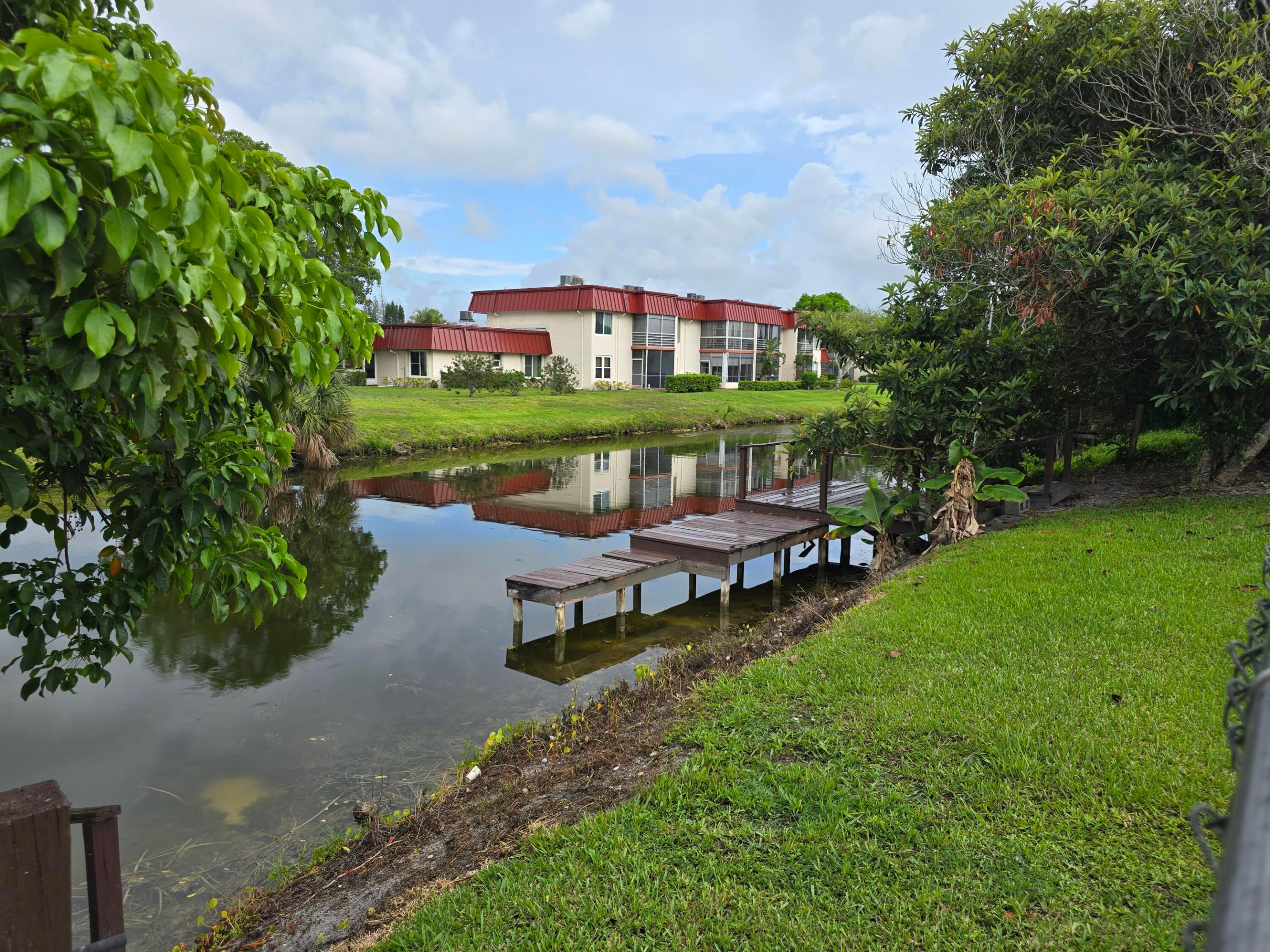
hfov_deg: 73.9
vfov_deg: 58.9
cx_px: 635
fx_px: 844
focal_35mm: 23
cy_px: 476
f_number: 1.7
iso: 12
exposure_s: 1/241
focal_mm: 6.3
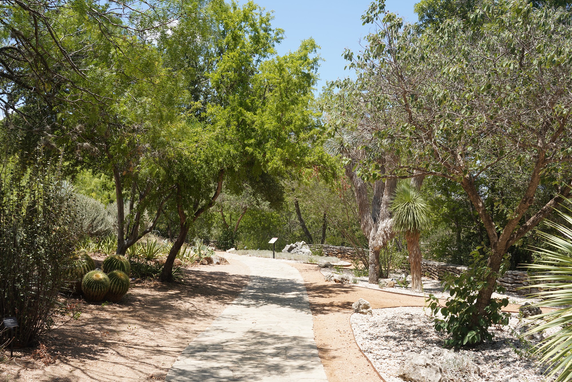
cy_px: 191
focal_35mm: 37
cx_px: 286
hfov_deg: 51.9
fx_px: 588
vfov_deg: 36.0
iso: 100
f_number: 13
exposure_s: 1/60
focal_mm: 37
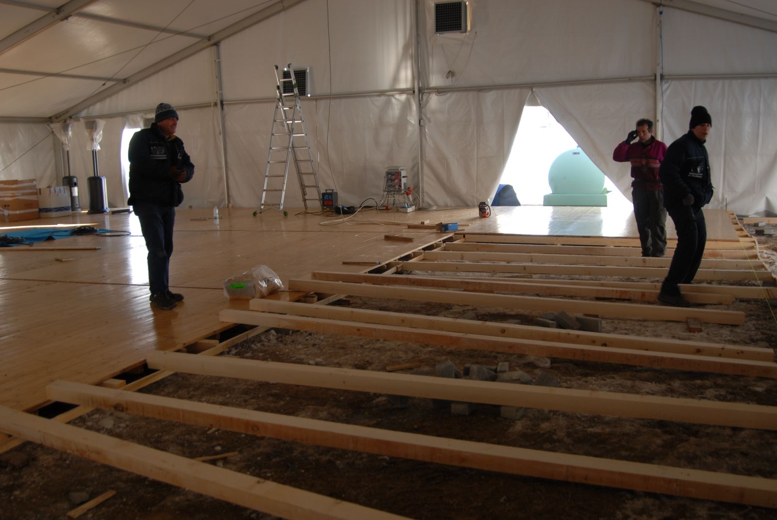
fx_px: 778
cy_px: 260
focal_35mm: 36
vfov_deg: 37.0
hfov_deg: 53.1
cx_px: 388
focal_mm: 24
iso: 125
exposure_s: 1/60
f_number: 4
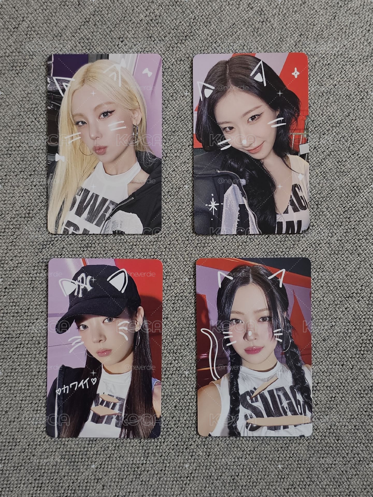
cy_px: 248
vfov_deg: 73.9
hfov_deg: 58.9
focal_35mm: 23
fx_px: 330
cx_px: 186
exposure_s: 1/60
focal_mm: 6.3
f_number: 1.7
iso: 160
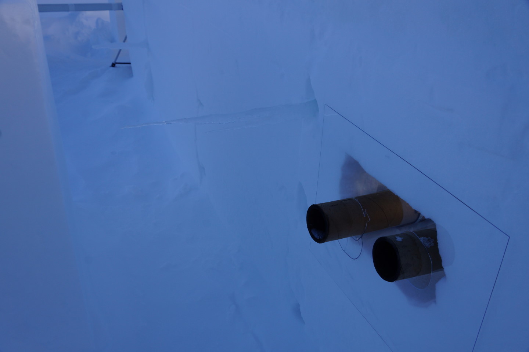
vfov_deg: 40.0
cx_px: 264
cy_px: 176
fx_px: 485
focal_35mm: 33
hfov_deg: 57.2
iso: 100
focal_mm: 22
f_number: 9
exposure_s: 1/100
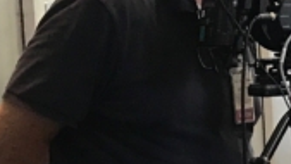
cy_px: 149
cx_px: 744
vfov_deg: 6.5
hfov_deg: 9.9
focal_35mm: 186
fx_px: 1435
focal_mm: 3.99
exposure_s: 1/20
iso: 40
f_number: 1.8
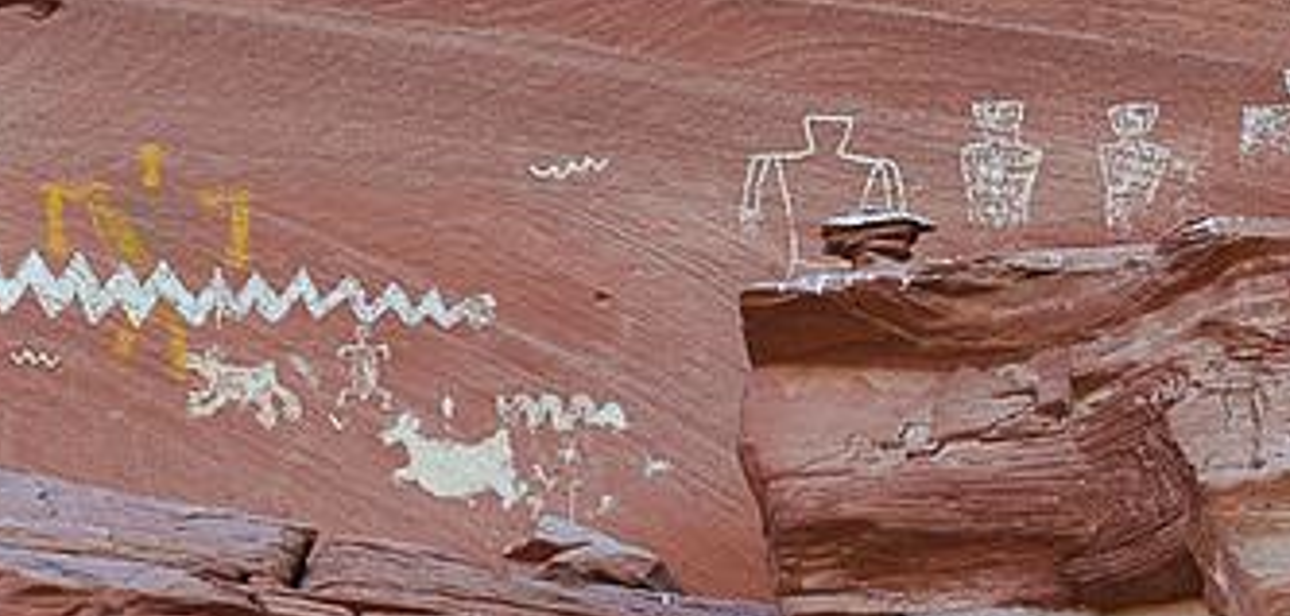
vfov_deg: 1.8
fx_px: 20053
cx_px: 291
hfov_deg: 3.7
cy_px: 434
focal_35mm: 607
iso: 1600
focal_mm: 142
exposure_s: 1/200
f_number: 8
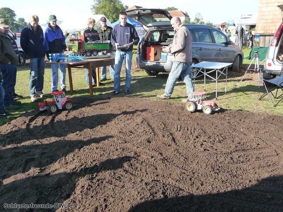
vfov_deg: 44.2
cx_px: 142
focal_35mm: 32
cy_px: 106
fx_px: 262
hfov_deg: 56.8
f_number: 3.5
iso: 160
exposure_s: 1/250
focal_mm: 5.3
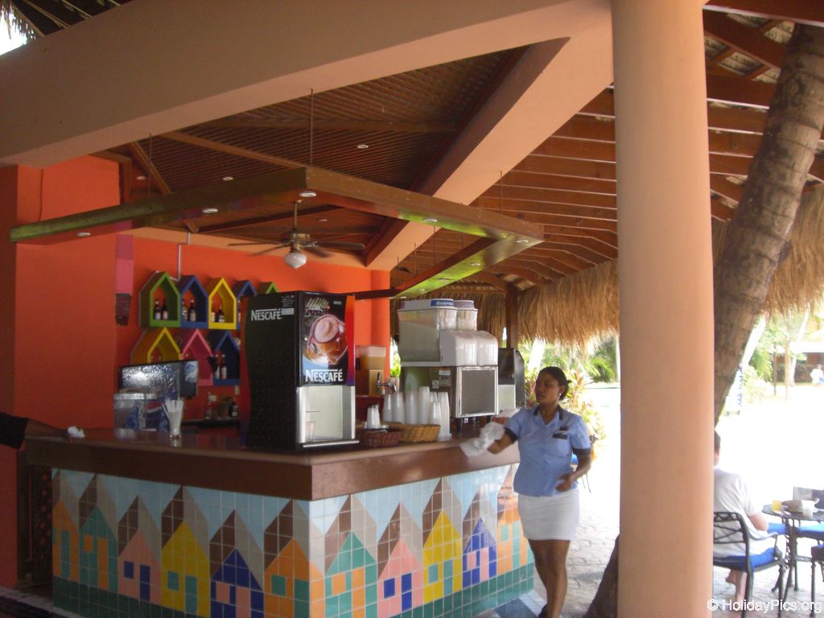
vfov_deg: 37.7
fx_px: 905
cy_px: 309
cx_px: 412
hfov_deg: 49.0
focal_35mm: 38
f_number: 2.7
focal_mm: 6.2
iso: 200
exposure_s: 1/60
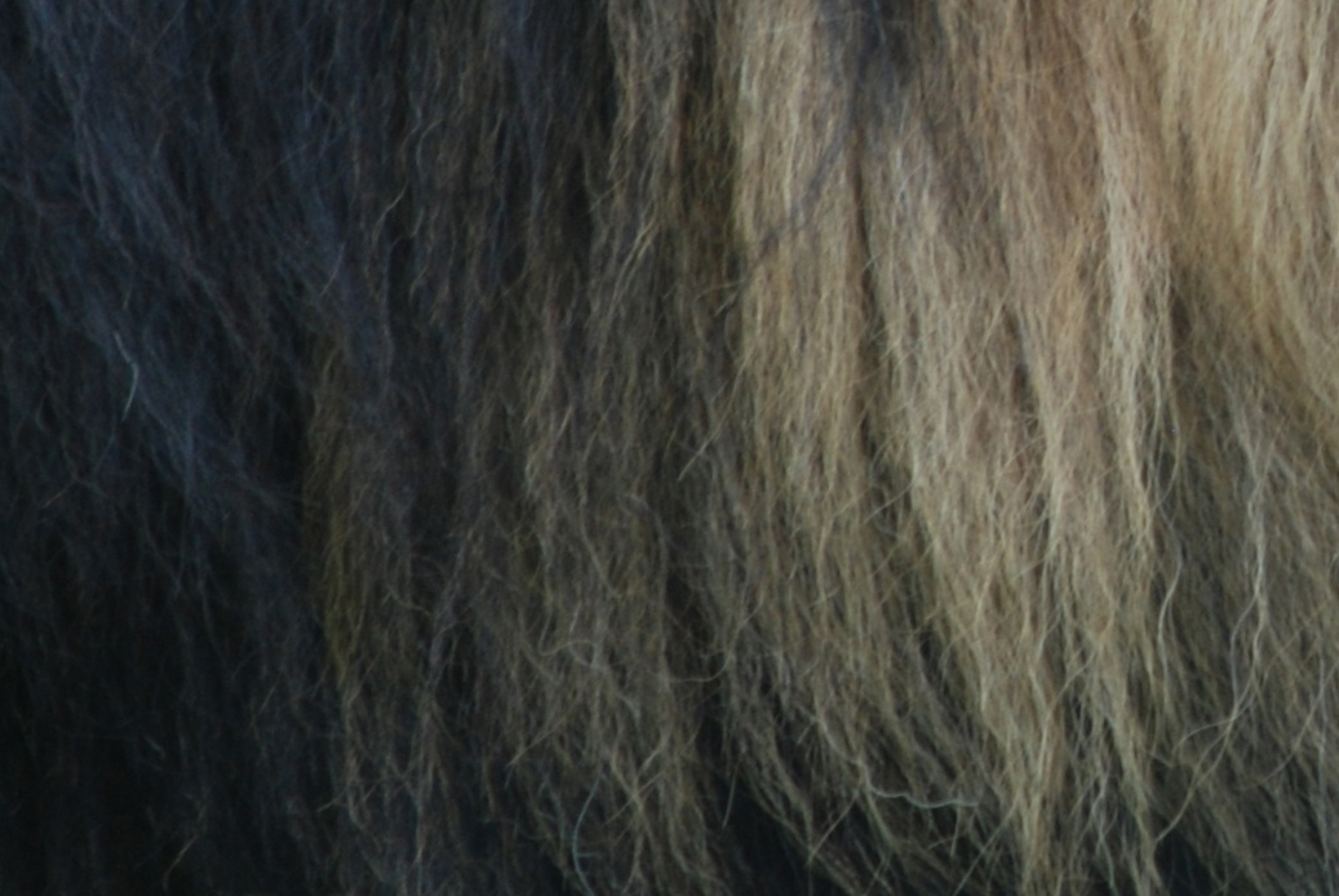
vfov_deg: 1.2
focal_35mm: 1120
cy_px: -222
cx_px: 1876
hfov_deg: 1.8
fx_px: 41704
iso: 200
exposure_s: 1/200
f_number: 5.6
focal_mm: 200
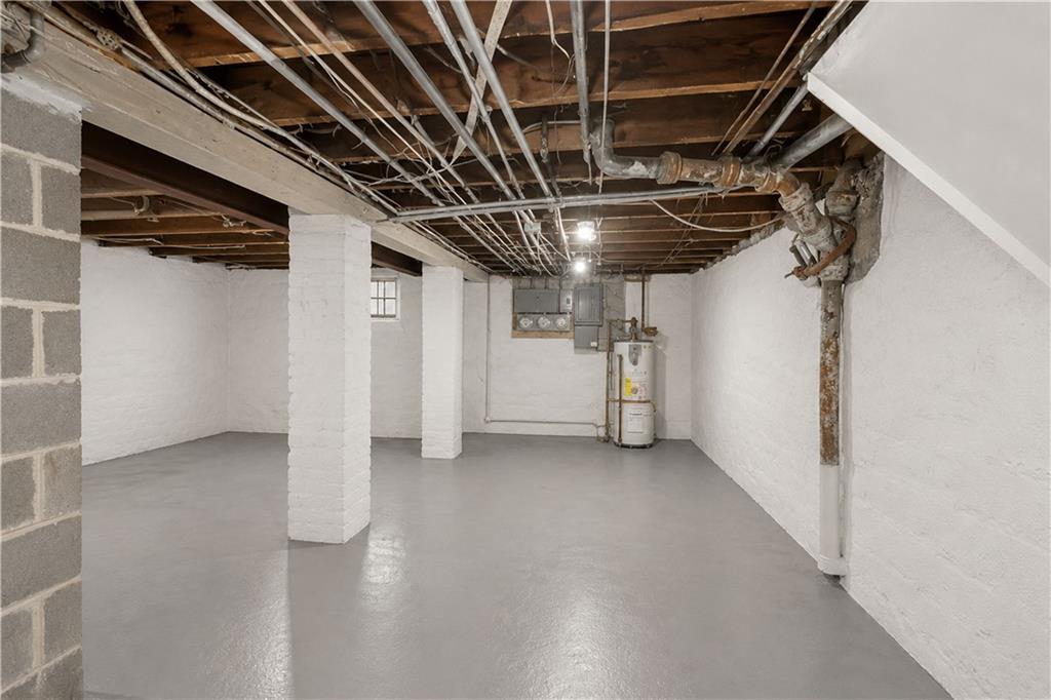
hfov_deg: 100.4
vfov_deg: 77.3
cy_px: 350
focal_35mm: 15
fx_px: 438
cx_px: 526
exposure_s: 1/60
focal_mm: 10
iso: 2000
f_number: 7.1
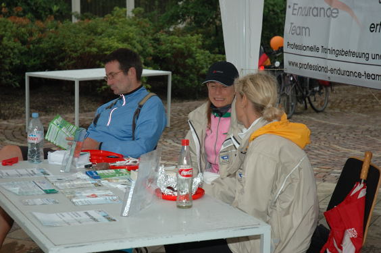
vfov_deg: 16.5
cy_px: 126
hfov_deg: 24.6
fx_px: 872
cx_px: 190
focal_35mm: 82
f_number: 4.5
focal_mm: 55
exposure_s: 1/60
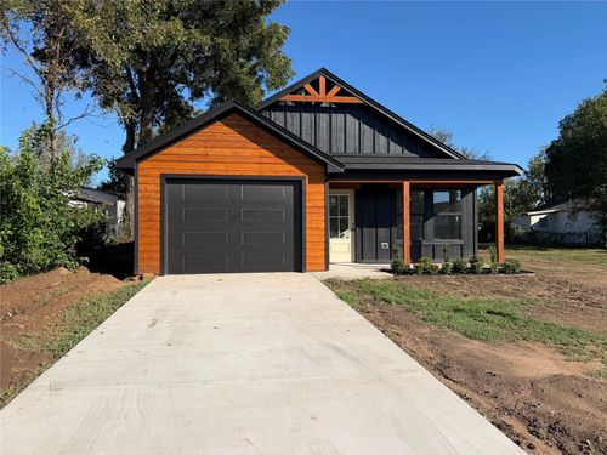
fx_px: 421
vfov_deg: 56.8
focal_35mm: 24
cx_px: 304
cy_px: 228
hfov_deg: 71.6
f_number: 1.78
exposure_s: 1/5319
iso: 80
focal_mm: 6.76
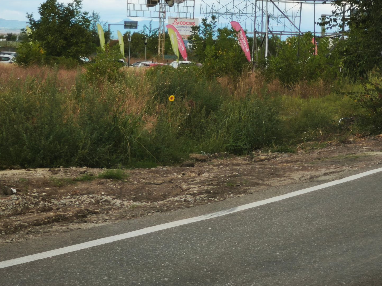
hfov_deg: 14.3
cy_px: 135
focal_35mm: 138
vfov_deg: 10.7
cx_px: 201
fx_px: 1523
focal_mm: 7.1
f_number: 1.9
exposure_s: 1/162
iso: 50
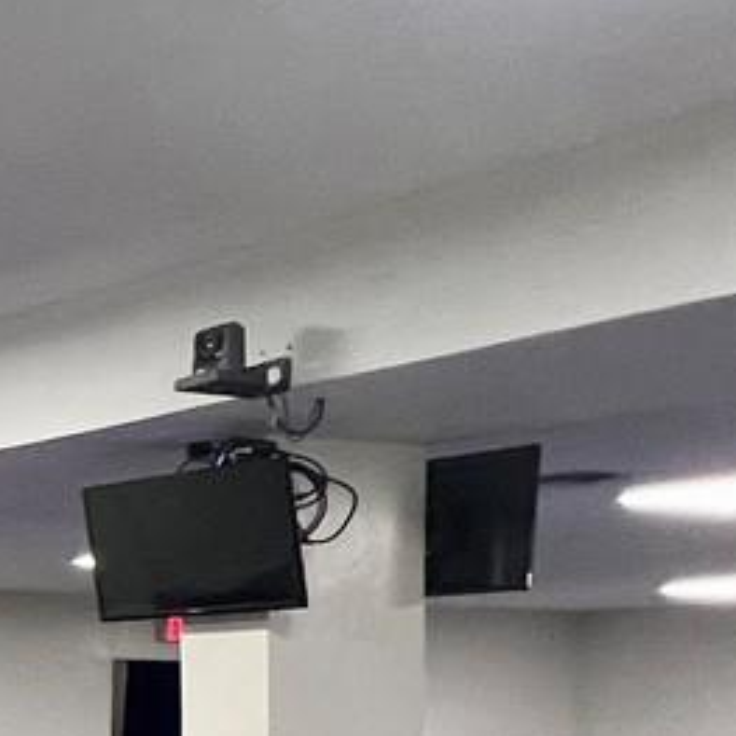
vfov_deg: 23.6
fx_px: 1684
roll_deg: -0.8
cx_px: -834
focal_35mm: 70
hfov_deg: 16.6
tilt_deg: +0.1
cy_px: 730
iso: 200
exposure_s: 1/60
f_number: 1.8
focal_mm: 1.57
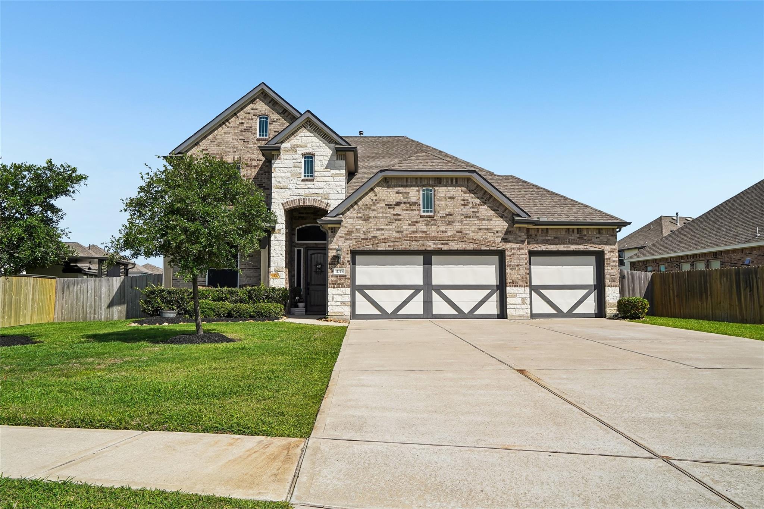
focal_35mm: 26
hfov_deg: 69.4
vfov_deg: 49.5
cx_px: 382
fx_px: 552
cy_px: 254
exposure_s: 1/2000
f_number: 8
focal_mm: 26
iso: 500
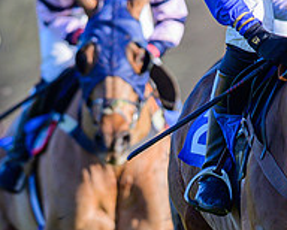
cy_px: 42
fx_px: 11224
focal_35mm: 1320
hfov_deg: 1.5
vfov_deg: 1.2
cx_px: 198
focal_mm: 400
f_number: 5
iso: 400
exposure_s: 1/2000
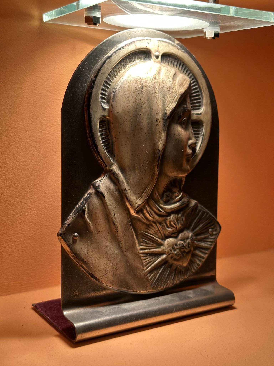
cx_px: 137
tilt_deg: -8.2
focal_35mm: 48
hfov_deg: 30.3
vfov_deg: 39.7
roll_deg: -3.4
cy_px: 183
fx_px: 507
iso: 50
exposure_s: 1/181
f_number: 1.78
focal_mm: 6.86
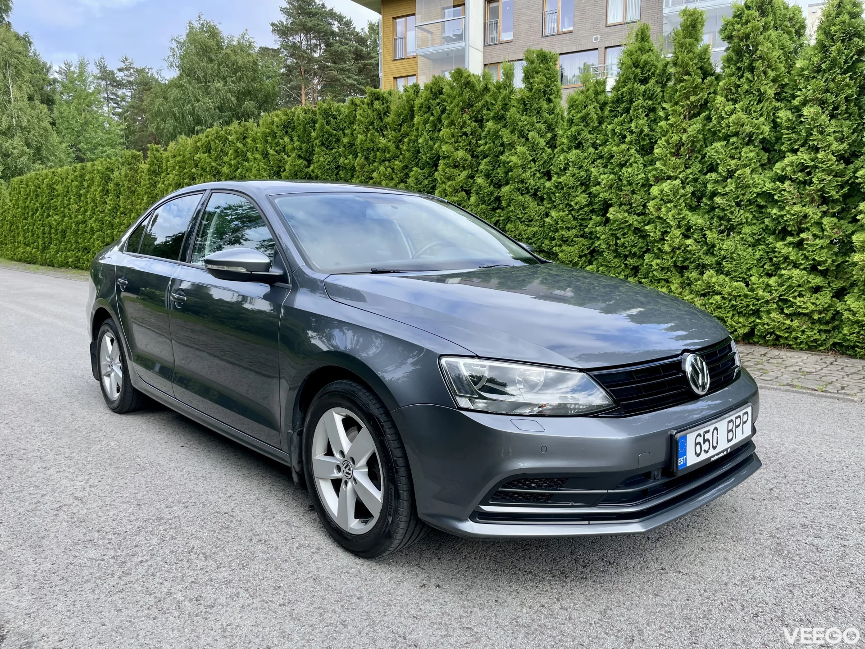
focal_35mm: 26
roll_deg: -0.3
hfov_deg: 67.3
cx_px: 432
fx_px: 650
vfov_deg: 53.1
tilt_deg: -7.5
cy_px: 324
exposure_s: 1/895
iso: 32
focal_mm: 4.2
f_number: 1.6
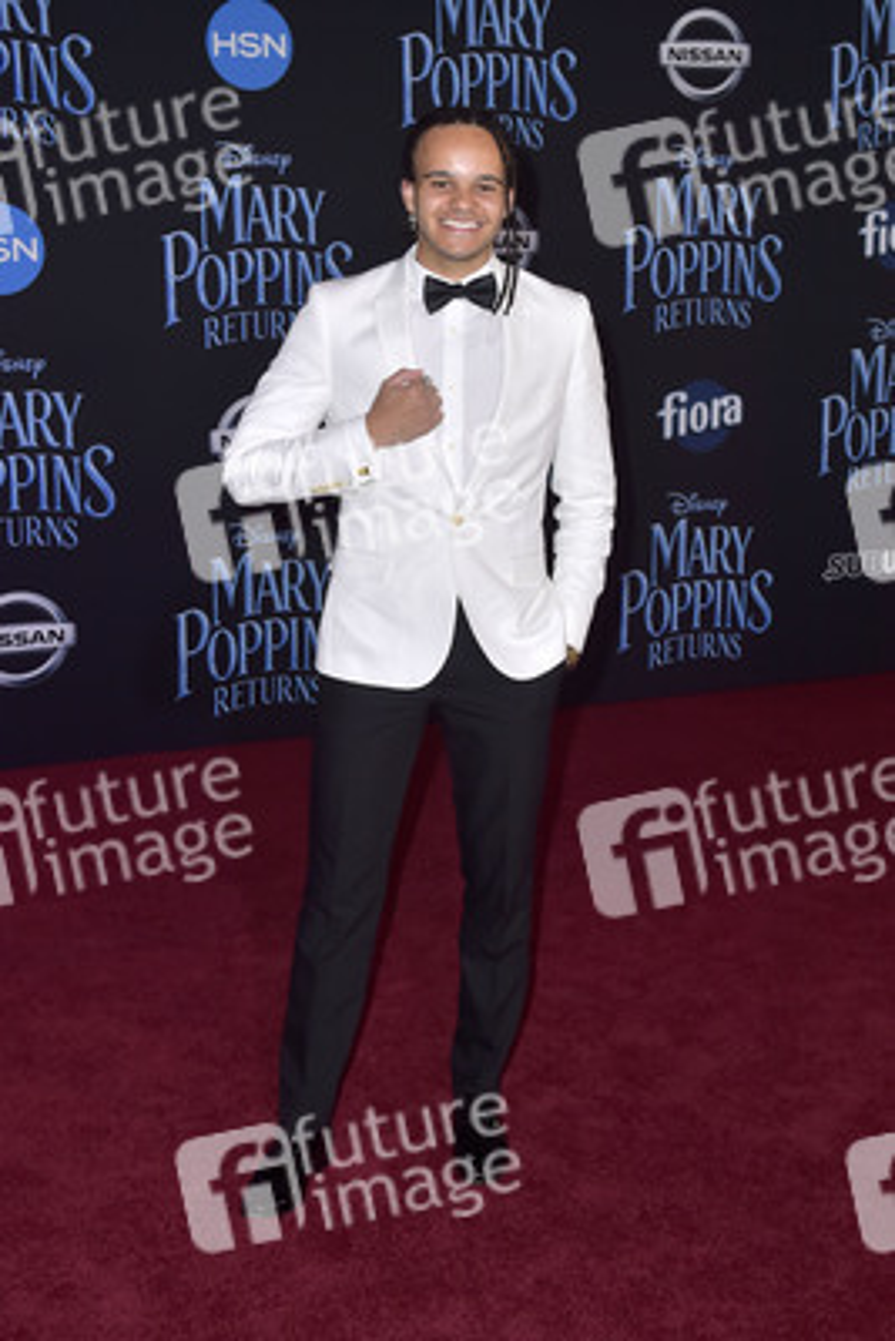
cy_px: 670
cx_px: 448
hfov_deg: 29.9
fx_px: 1677
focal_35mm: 45
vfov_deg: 43.6
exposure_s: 1/250
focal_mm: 45
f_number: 6.3
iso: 400
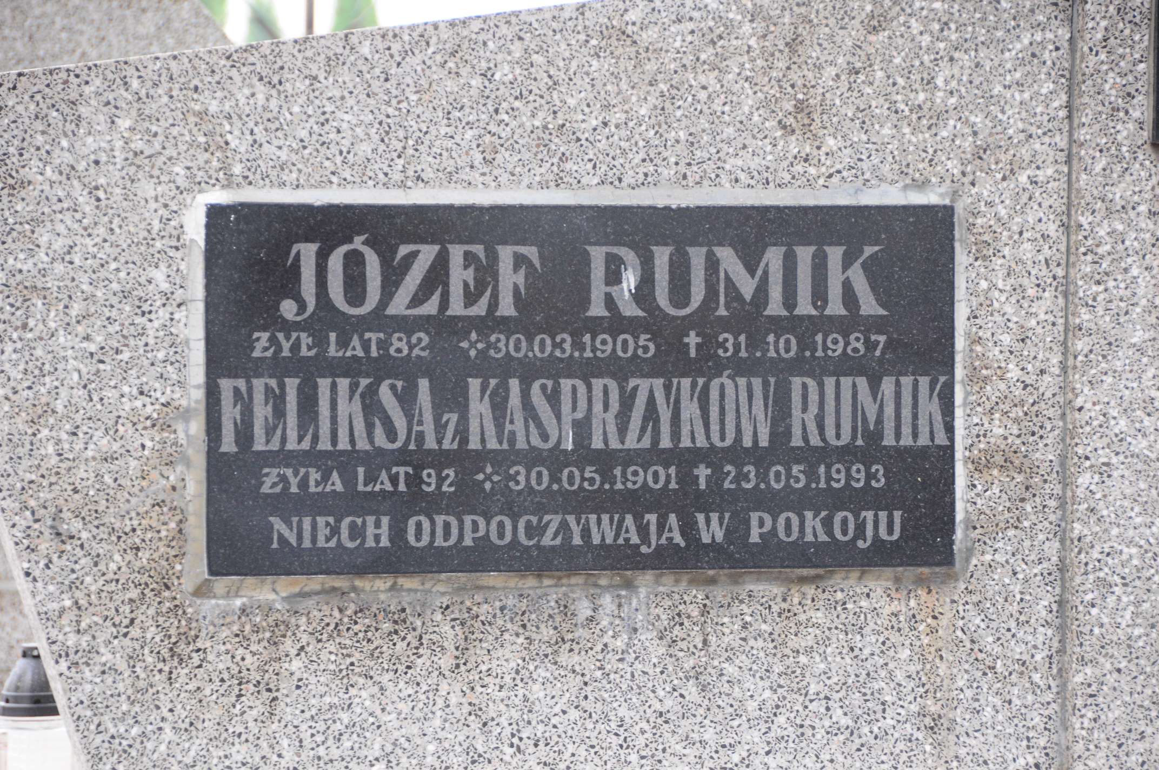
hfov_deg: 12.2
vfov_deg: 8.2
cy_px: 385
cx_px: 580
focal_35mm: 168
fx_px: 5402
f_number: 7.1
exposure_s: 1/125
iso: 500
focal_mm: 112
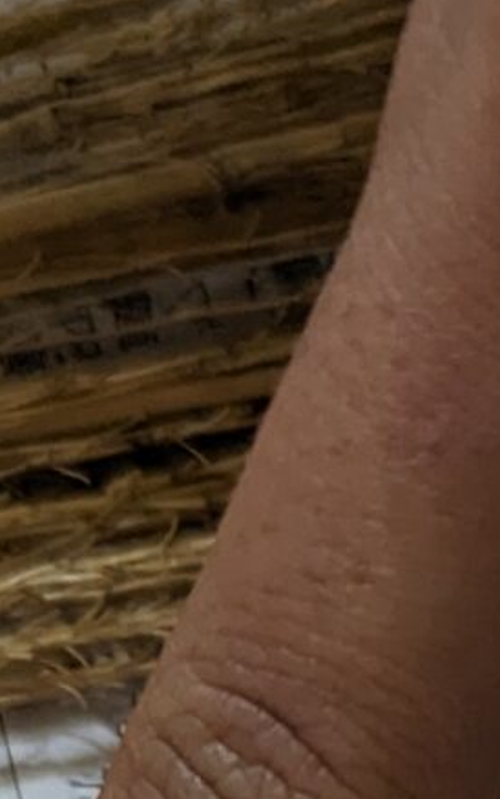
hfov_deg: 8.7
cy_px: 1483
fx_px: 3246
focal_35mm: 149
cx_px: 668
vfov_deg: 12.7
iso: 864
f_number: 1.85
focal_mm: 6.81
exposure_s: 1/60
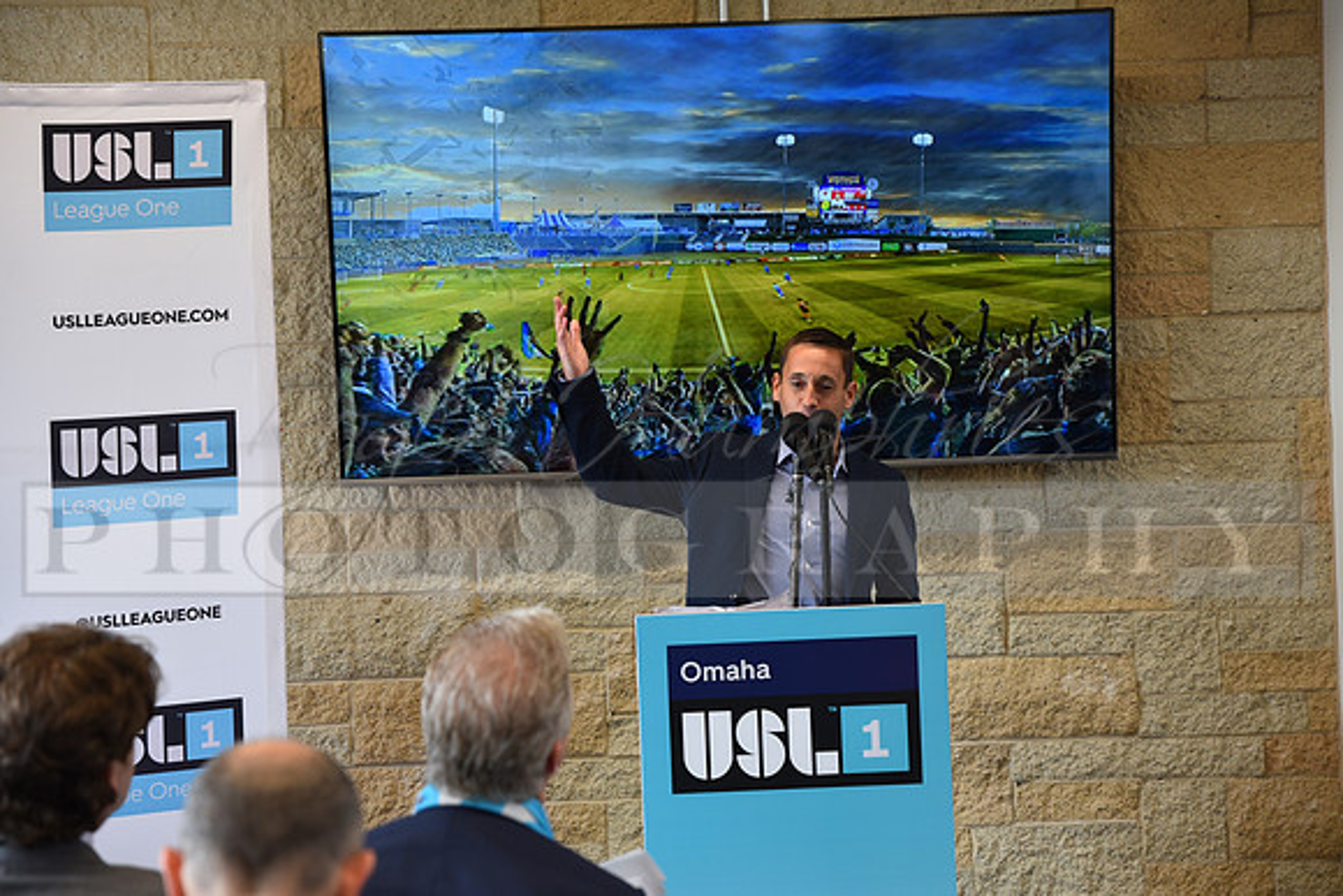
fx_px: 2612
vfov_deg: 19.5
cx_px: 672
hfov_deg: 28.8
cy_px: 448
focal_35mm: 70
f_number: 3
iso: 400
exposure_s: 1/60
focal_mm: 70
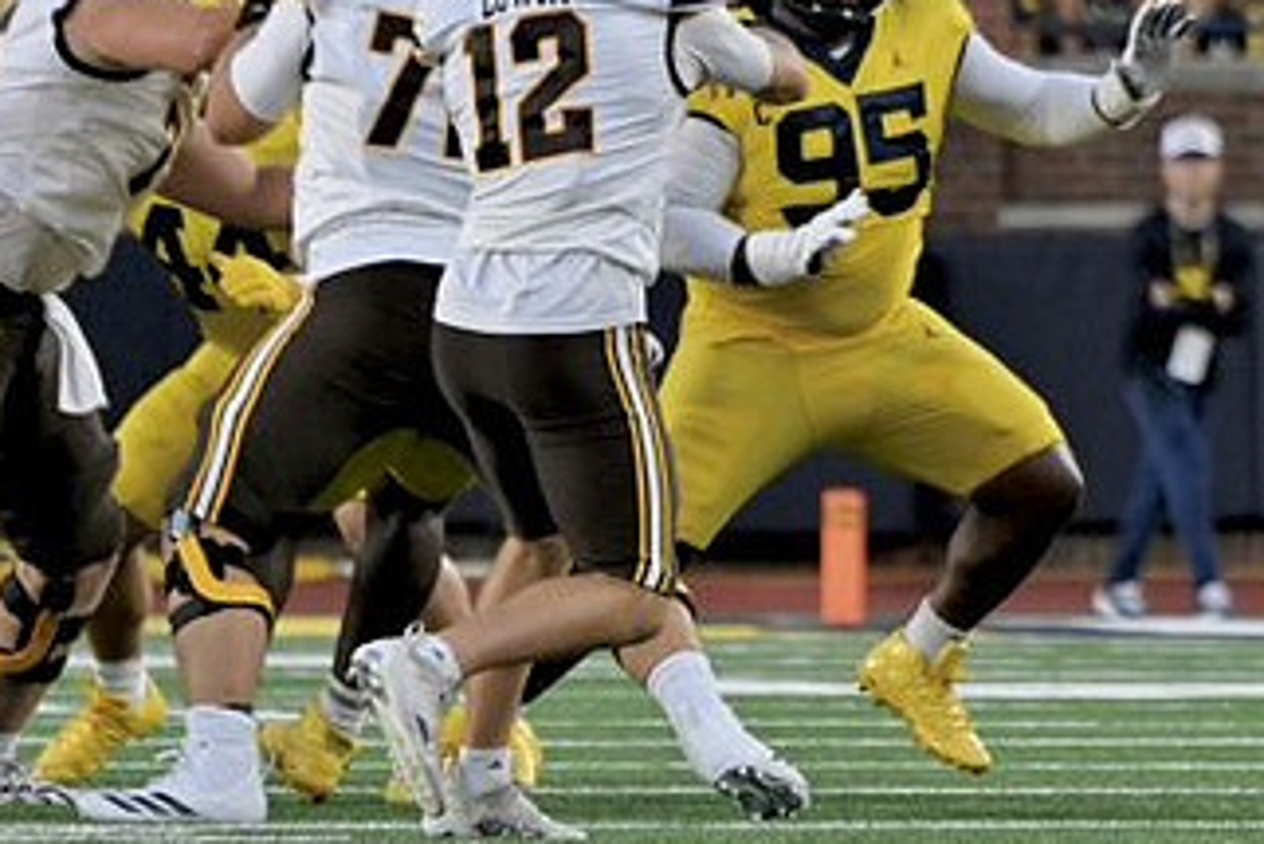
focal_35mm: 945
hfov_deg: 2.2
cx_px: 1048
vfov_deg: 1.5
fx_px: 33193
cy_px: 171
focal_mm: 350
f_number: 5.6
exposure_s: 1/1000
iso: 3200
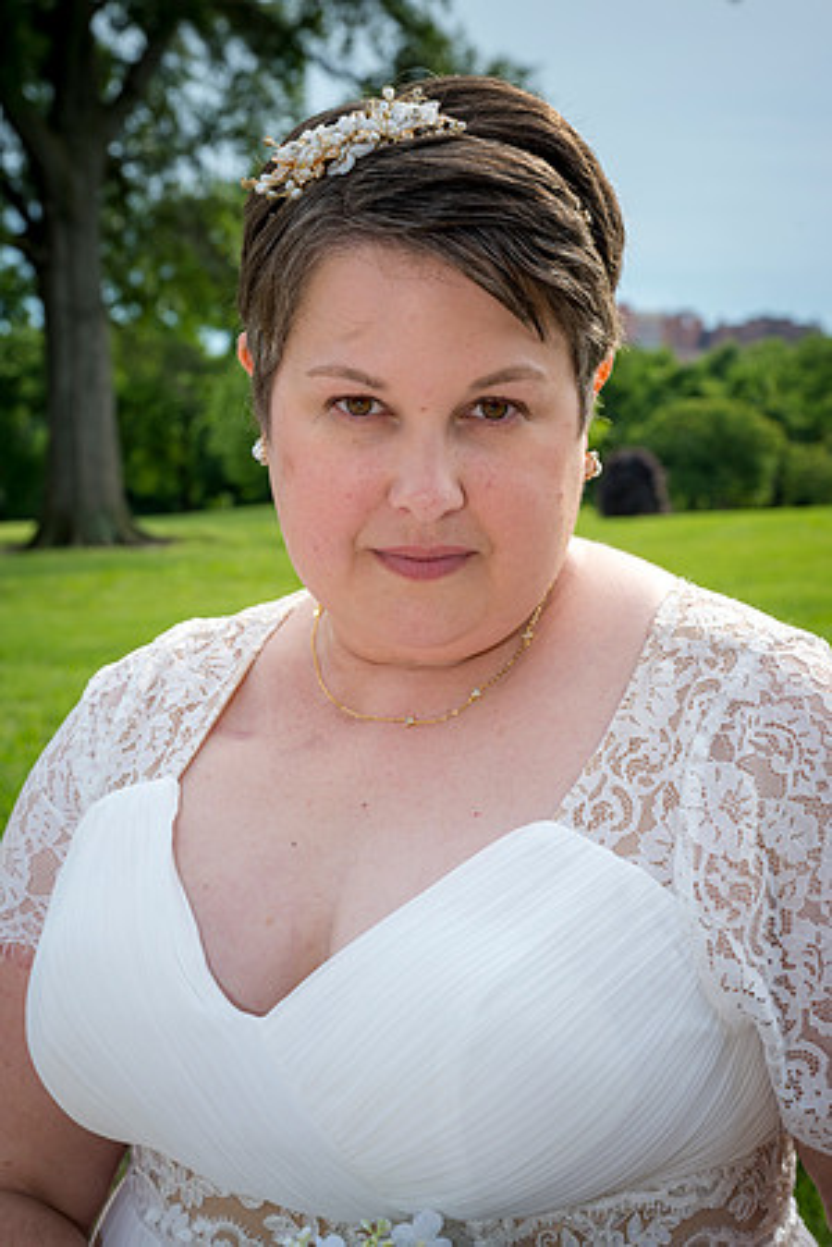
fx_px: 2045
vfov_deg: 33.9
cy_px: 624
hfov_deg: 23.0
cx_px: 416
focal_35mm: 59
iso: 400
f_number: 9
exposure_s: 1/400
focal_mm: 59
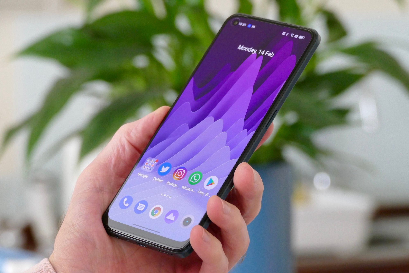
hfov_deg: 11.4
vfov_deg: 7.6
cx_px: 204
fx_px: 2045
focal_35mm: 180
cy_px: 136
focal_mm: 65.81
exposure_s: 1/60
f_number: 4.5
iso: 1600
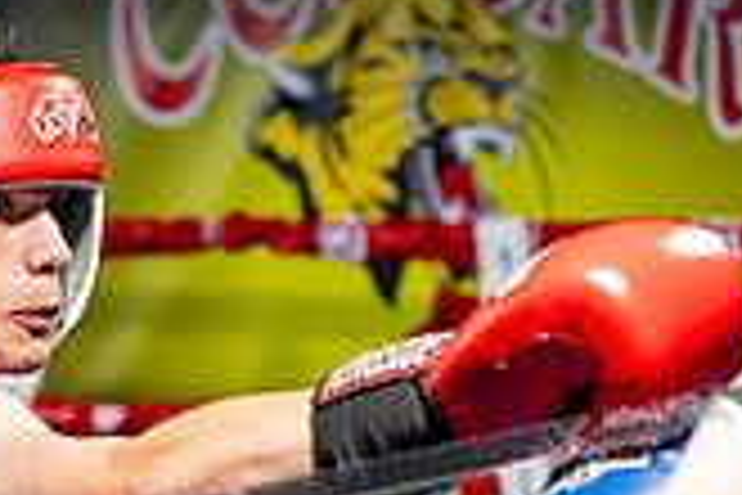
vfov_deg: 7.7
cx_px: 90
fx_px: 3627
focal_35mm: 176
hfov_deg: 11.6
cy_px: 592
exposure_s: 1/1000
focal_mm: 50
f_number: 2
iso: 4000
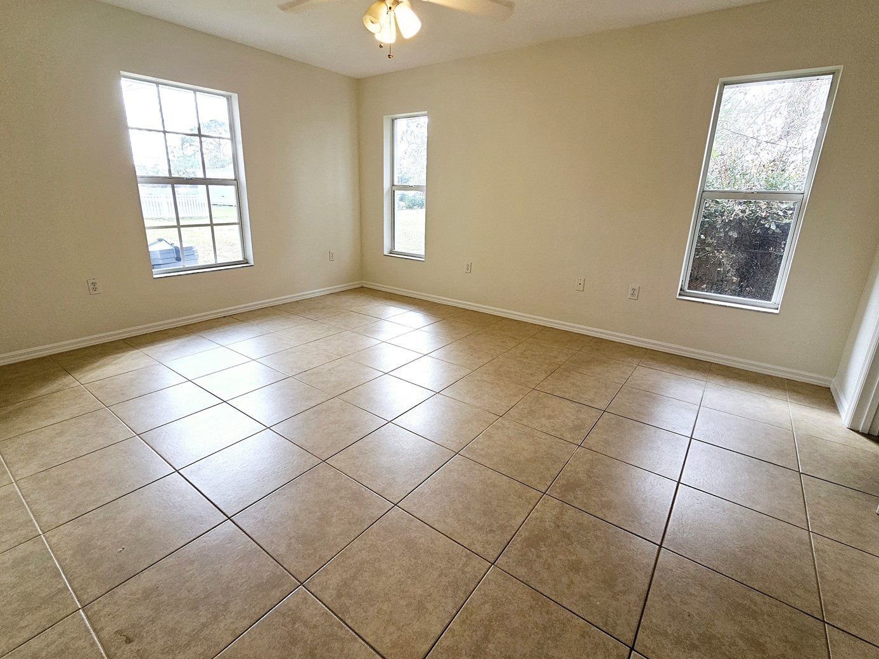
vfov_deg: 81.6
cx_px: 437
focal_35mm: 15
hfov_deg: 98.2
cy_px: 302
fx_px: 381
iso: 64
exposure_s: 1/120
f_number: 2.2
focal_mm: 2.2
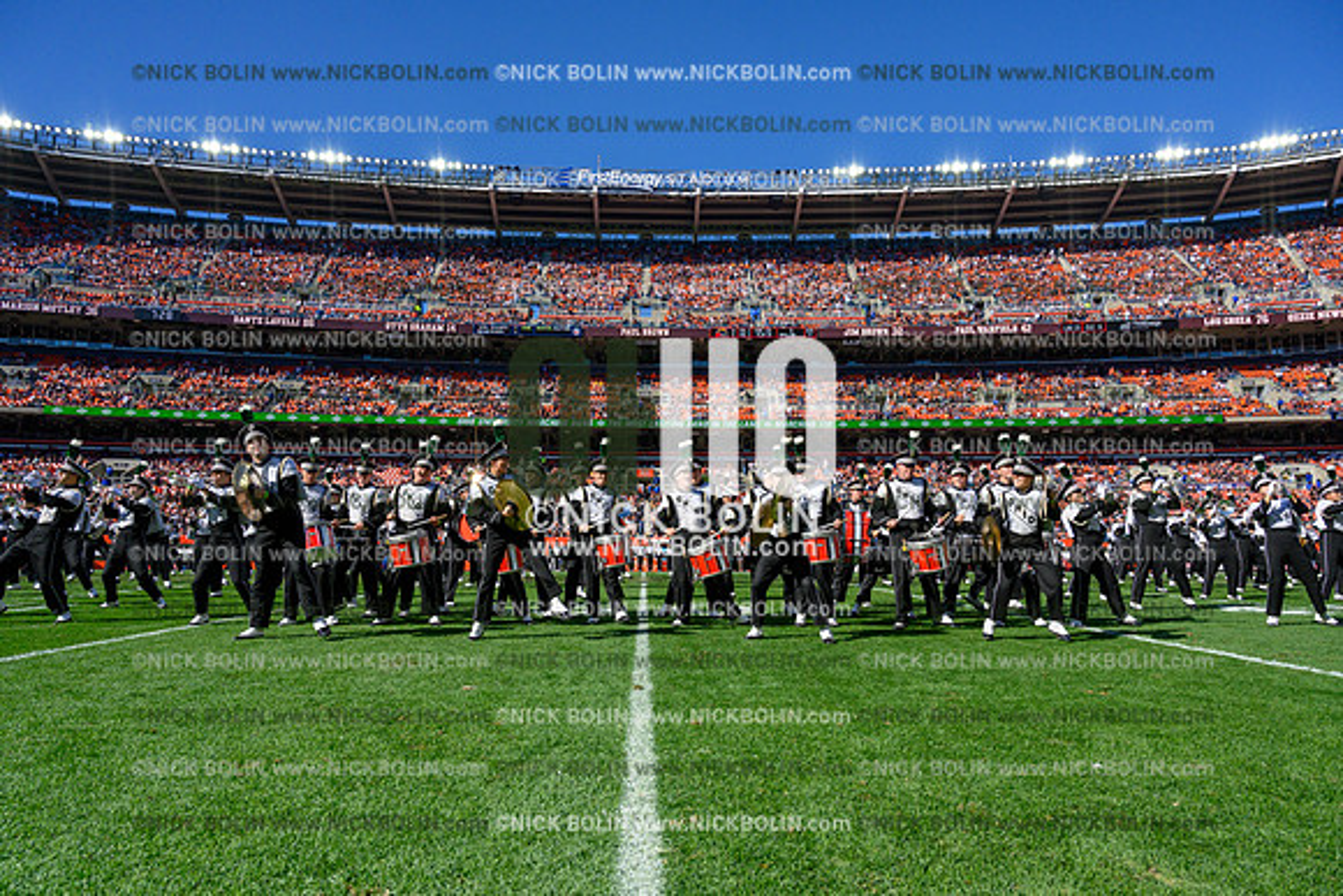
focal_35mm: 24
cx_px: 672
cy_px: 448
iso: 1000
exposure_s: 1/4000
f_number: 8
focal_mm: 24
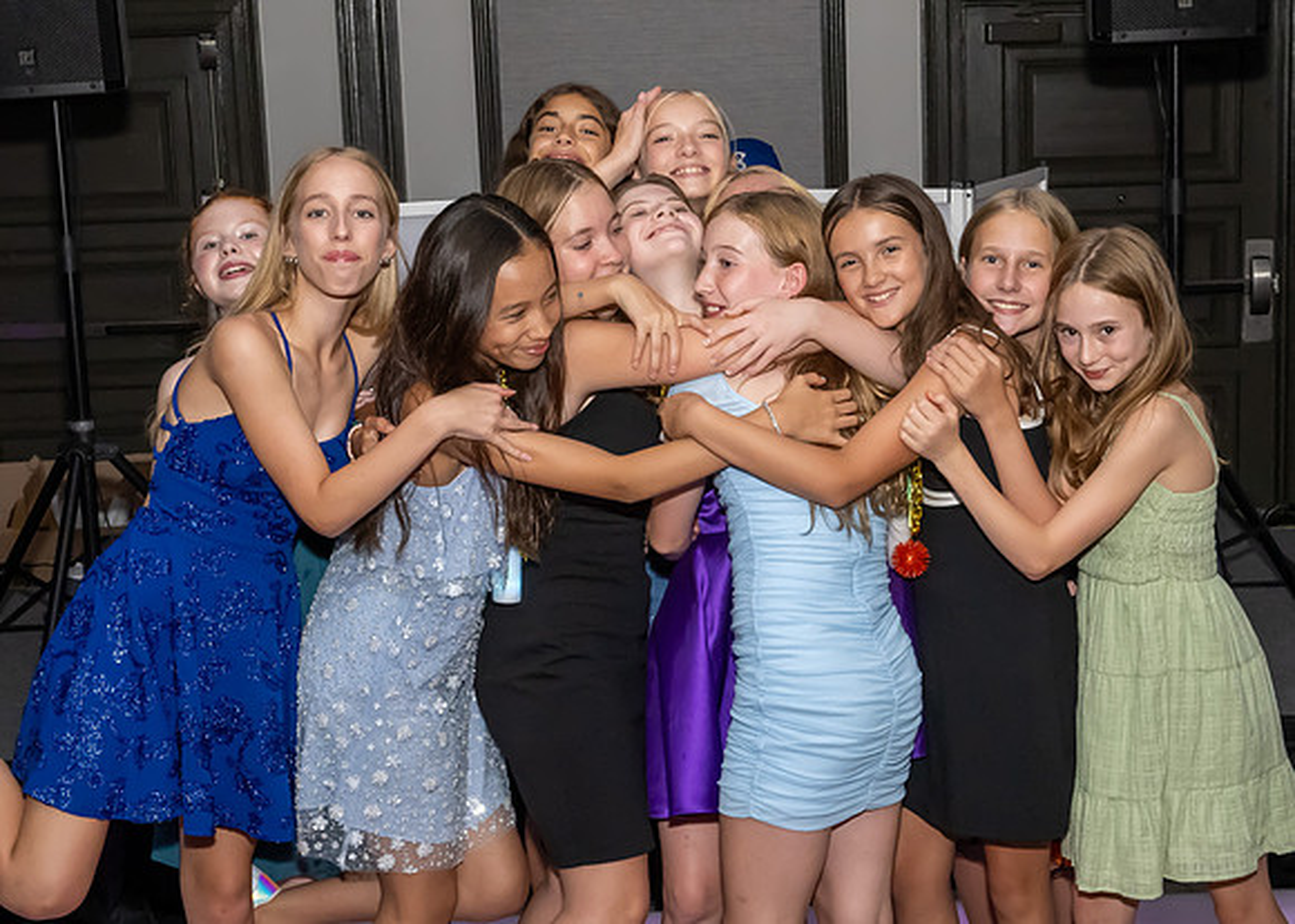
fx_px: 2235
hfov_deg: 32.2
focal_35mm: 61
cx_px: 768
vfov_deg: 23.3
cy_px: 396
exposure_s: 1/250
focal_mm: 31
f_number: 9
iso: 2500
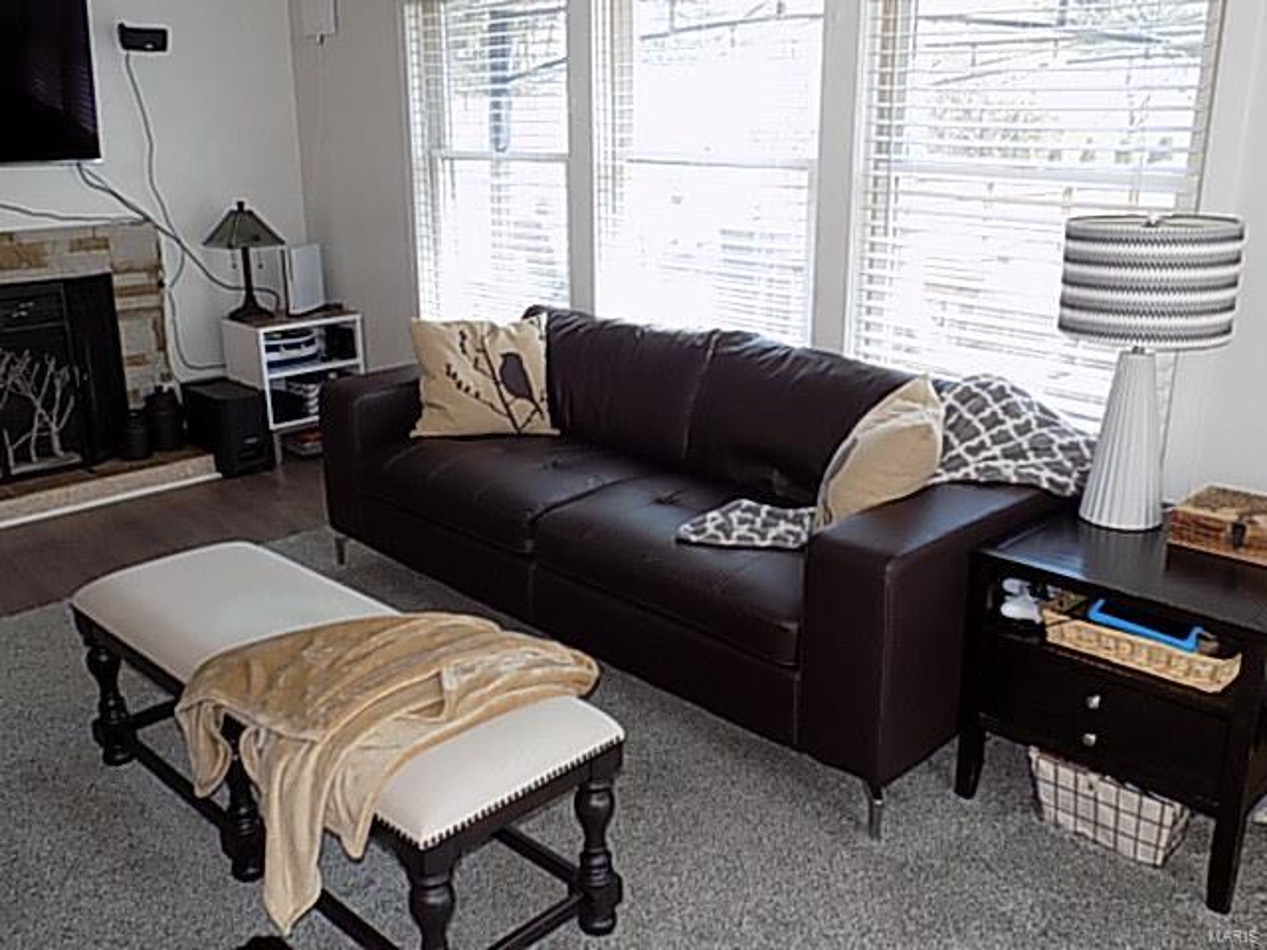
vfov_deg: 46.8
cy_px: 475
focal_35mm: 30
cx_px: 634
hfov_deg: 60.0
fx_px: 1098
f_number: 3.3
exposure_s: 1/30
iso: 140
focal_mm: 5.3
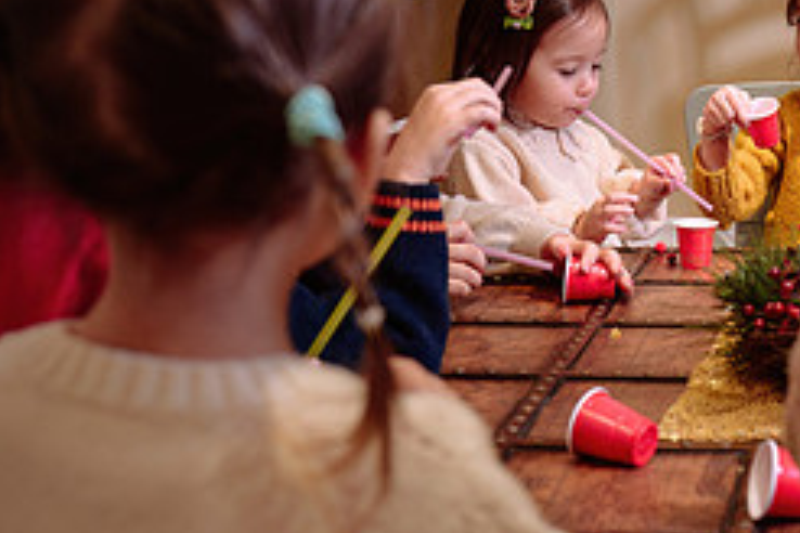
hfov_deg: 26.3
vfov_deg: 18.9
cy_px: 301
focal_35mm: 72
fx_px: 1600
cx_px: 836
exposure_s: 1/50
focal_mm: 30.5
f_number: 4
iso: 500
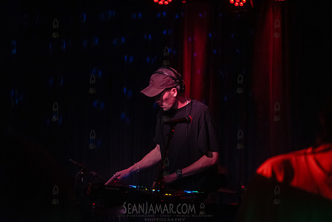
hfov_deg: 23.6
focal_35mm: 86
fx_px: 793
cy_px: 111
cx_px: 166
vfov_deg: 15.9
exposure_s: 1/320
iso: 8000
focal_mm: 86
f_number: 2.8
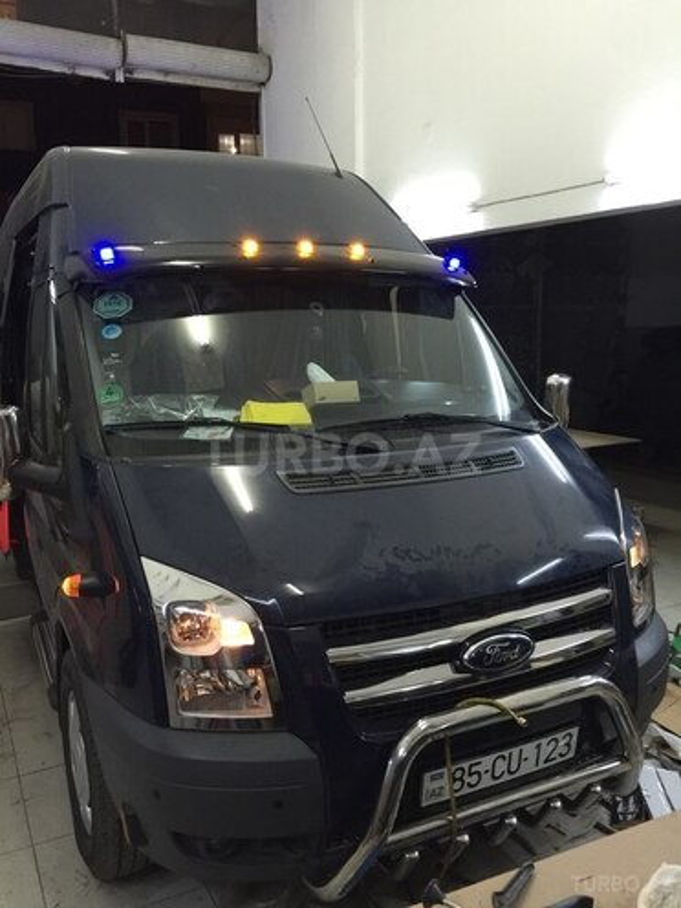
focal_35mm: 29
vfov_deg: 61.7
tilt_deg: -9.5
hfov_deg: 48.2
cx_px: 340
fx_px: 761
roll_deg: +0.6
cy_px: 454
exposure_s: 1/17
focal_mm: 4.15
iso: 125
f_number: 2.2
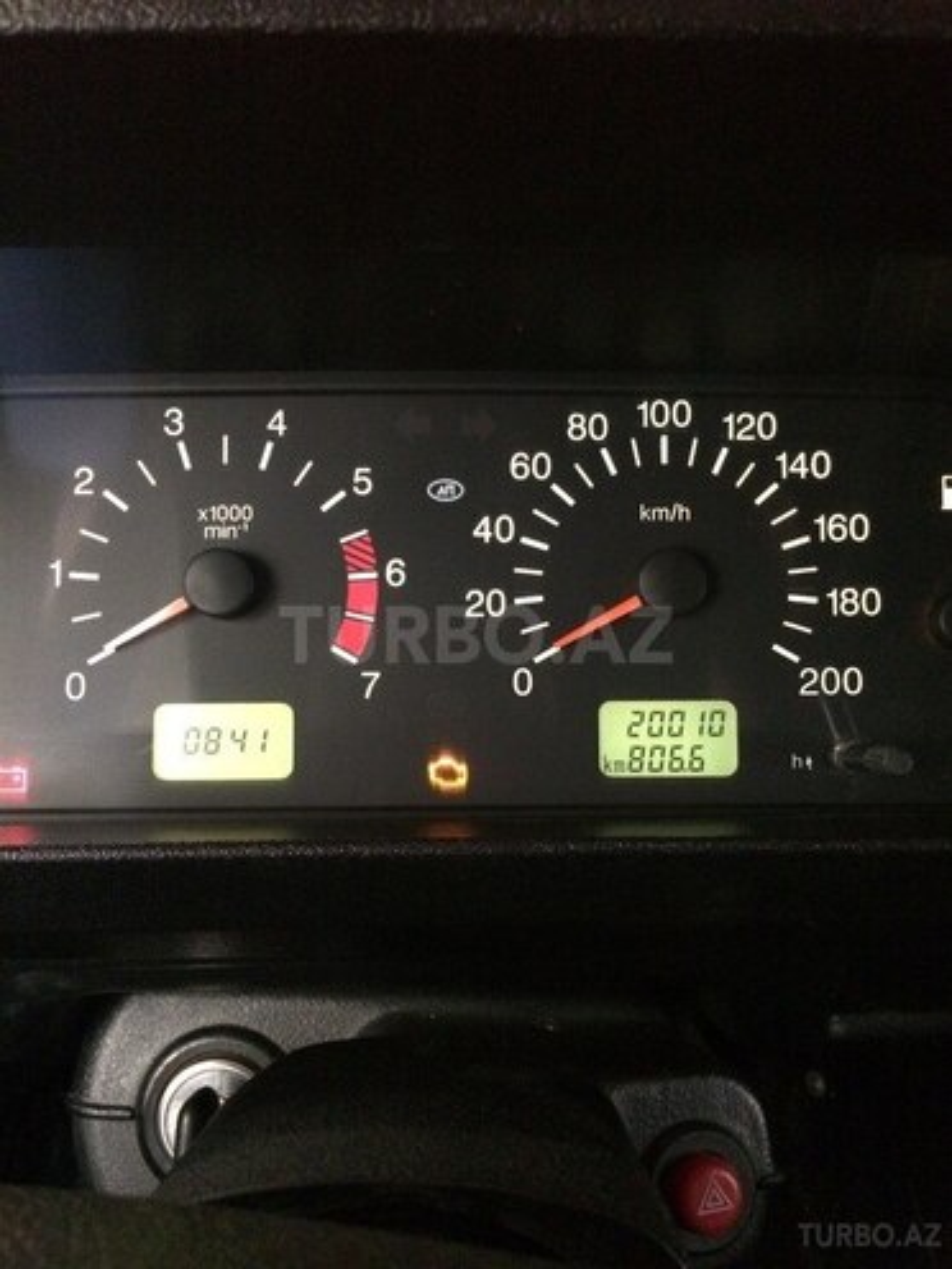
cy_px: 634
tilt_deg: -33.0
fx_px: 1063
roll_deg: +4.9
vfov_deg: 61.7
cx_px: 476
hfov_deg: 48.2
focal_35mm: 29
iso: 640
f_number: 2.2
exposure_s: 1/17
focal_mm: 4.15
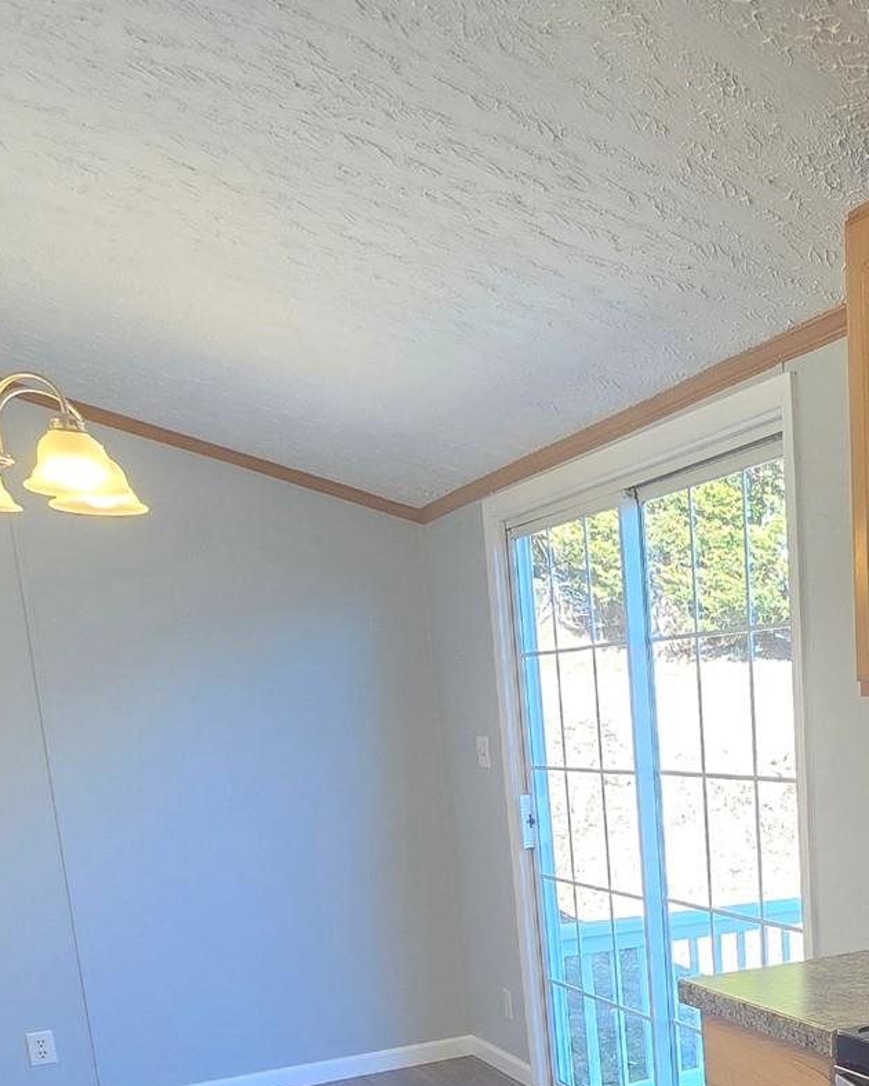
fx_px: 1060
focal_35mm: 33
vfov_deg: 48.6
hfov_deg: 36.1
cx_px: 1006
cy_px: 971
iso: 100
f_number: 2.2
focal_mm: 2.2
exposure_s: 1/60
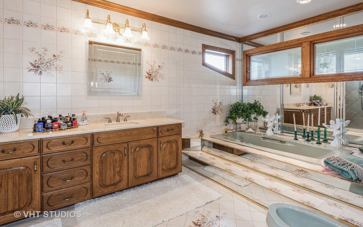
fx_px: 188
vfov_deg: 61.9
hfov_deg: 87.9
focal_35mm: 19
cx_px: 192
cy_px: 95
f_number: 8
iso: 400
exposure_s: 1/10
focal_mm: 17
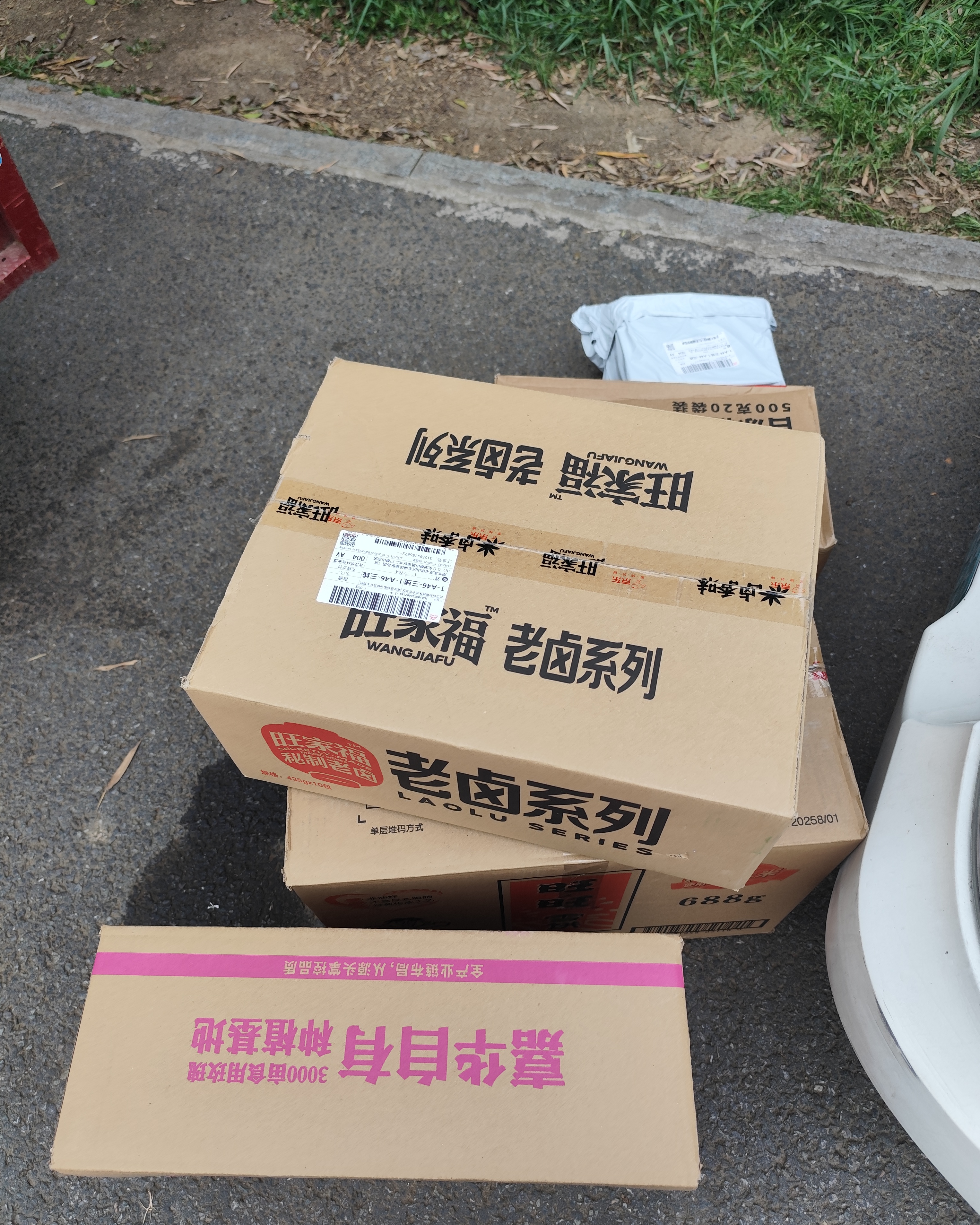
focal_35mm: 24
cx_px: 490
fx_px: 870
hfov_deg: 58.8
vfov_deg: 70.2
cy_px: 644
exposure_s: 1/100
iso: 64
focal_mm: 6.19
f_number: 1.65
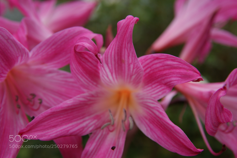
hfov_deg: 46.4
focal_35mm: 42
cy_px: 79
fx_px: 276
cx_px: 118
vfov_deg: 31.9
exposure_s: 1/125
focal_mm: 28
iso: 100
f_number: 5.6
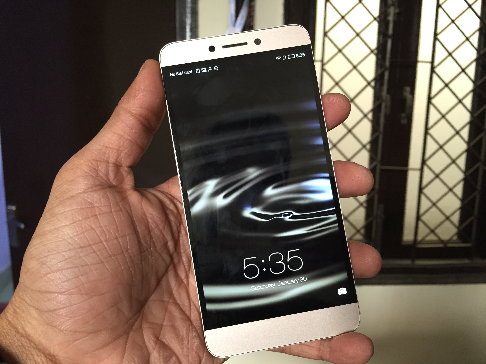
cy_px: 182
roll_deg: -1.6
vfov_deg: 48.2
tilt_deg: -12.2
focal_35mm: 29
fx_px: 407
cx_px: 243
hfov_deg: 61.7
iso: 160
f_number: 2.2
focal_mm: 4.15
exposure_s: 1/33
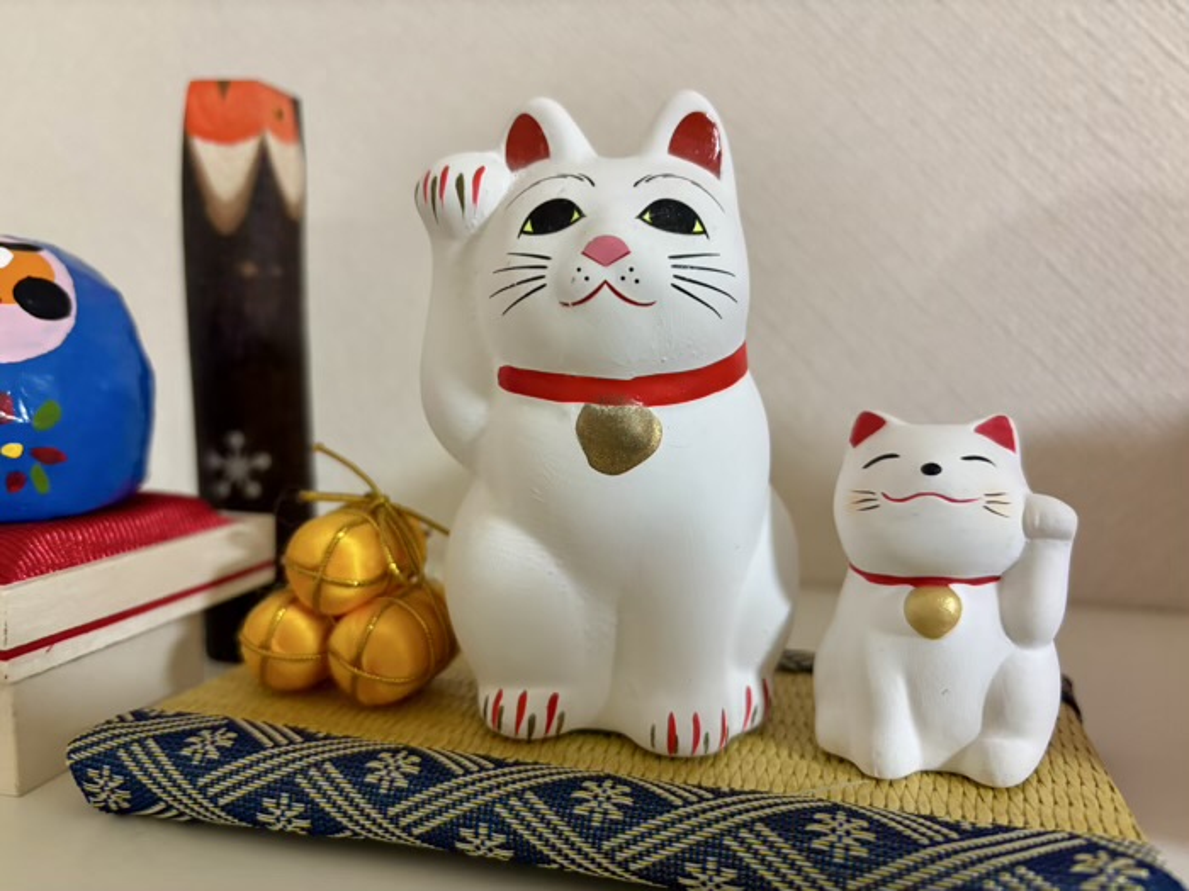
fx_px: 893
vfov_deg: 53.1
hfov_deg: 67.3
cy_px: 446
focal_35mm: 26
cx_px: 594
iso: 320
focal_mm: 5.96
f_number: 1.6
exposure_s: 1/50
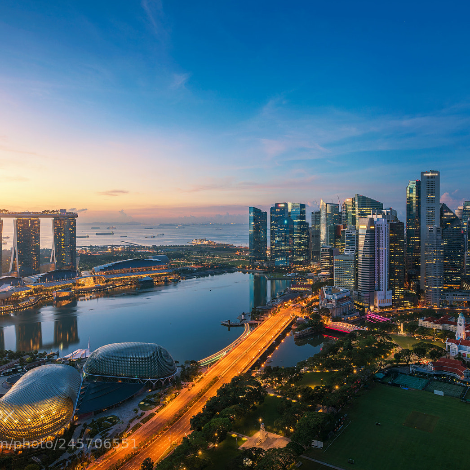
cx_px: 262
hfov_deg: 60.8
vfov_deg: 60.9
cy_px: 239
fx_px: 399
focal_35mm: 26
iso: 100
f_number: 9
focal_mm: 20
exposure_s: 2
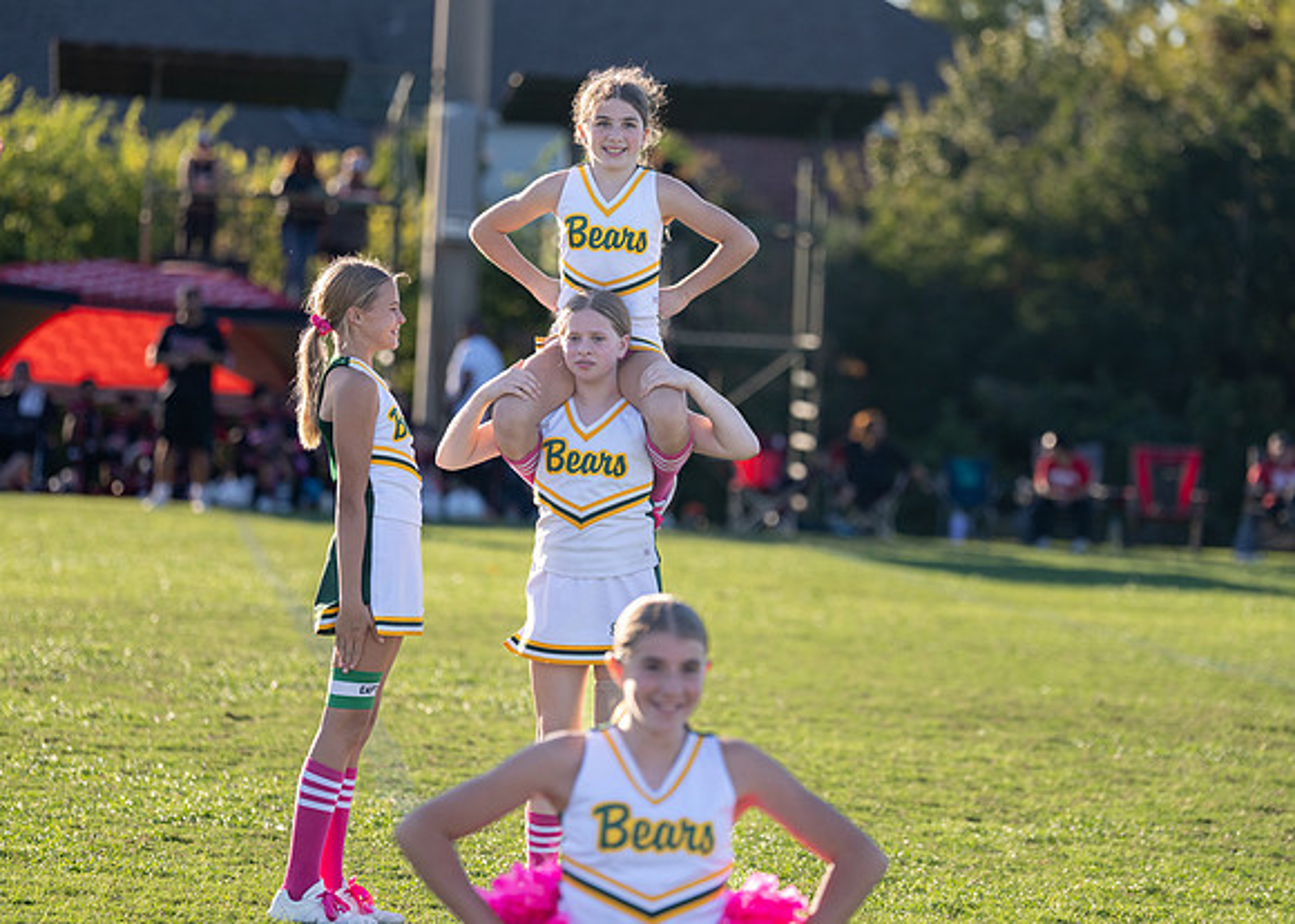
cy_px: 414
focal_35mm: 168
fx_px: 6180
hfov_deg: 12.0
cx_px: 637
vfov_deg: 8.6
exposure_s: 1/2500
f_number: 2.8
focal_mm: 141
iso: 500
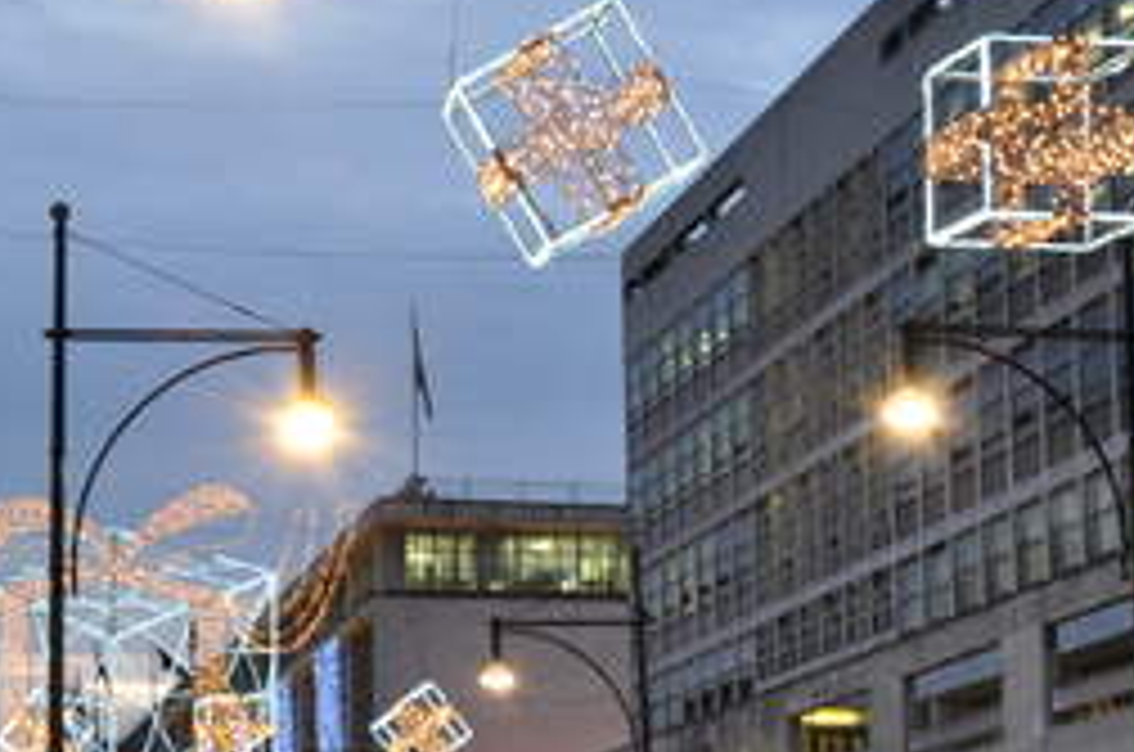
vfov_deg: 13.7
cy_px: 601
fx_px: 3113
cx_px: 549
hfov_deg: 20.6
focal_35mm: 99
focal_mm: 26
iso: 640
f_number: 14
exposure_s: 1/3
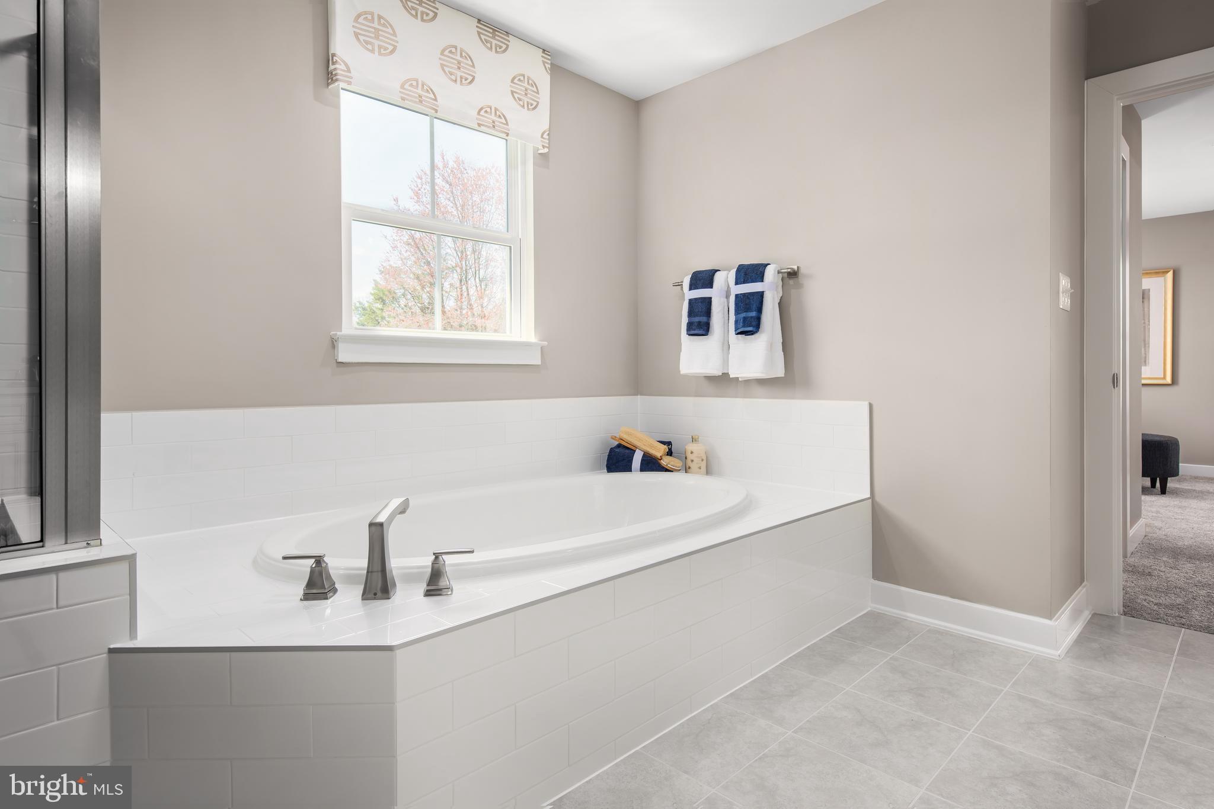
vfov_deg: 64.6
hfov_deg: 86.9
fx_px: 641
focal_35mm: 19
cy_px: 404
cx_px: 607
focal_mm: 19
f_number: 9
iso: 200
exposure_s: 1/250
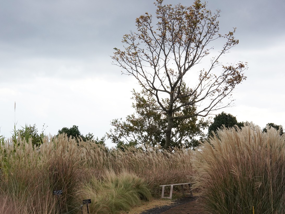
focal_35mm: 62
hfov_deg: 31.0
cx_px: 98
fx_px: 510
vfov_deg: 23.5
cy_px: 142
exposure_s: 1/100
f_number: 13
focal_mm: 35
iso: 1250
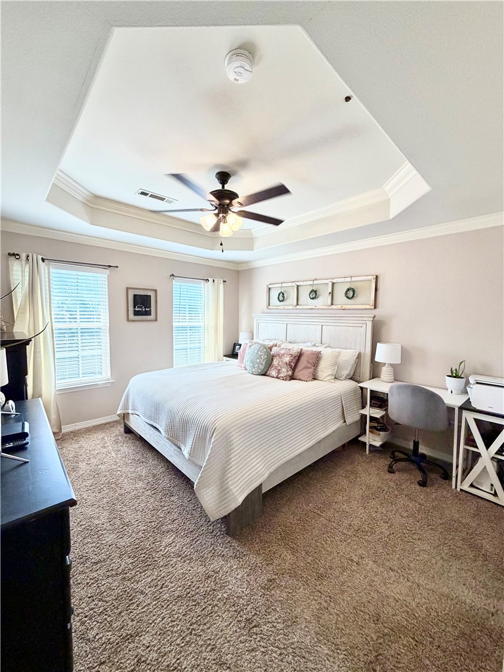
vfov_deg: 102.1
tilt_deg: -4.0
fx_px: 272
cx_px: 252
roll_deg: -1.2
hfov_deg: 85.7
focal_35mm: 14
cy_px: 336
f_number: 2.2
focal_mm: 2.22
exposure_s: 1/120
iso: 200
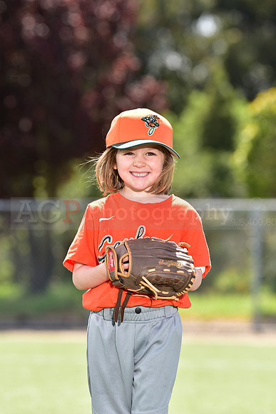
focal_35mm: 200
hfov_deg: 6.9
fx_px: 2298
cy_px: 207
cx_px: 138
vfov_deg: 10.3
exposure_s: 1/200
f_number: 5
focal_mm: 200
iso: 80
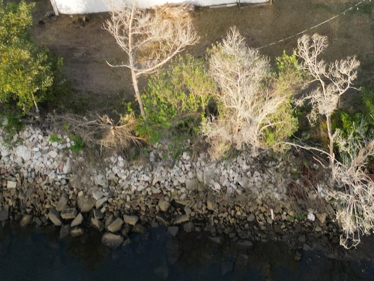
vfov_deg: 24.4
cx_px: 321
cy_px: -26
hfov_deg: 33.0
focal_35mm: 56
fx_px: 605
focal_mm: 6.72
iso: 200
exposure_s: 1/640
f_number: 1.7
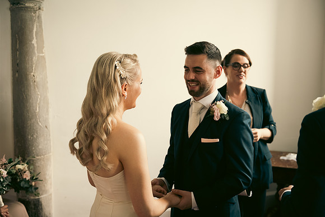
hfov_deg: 50.7
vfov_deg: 35.1
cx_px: 162
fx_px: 343
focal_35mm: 38
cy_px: 108
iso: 800
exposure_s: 1/160
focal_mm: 38
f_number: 3.5
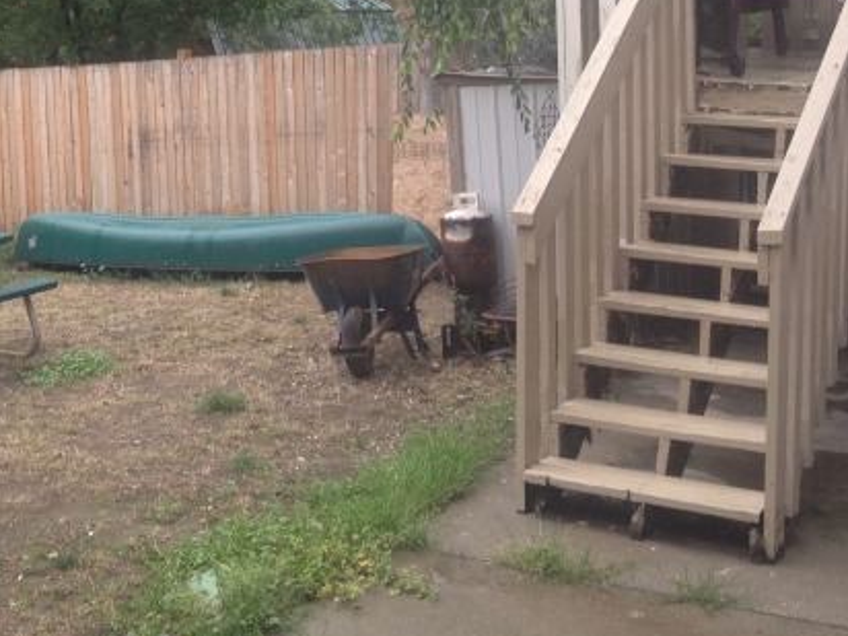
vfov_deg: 21.0
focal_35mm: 68
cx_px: 193
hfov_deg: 28.1
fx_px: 1666
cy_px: 33
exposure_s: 1/120
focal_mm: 4.28
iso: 64
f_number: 2.4
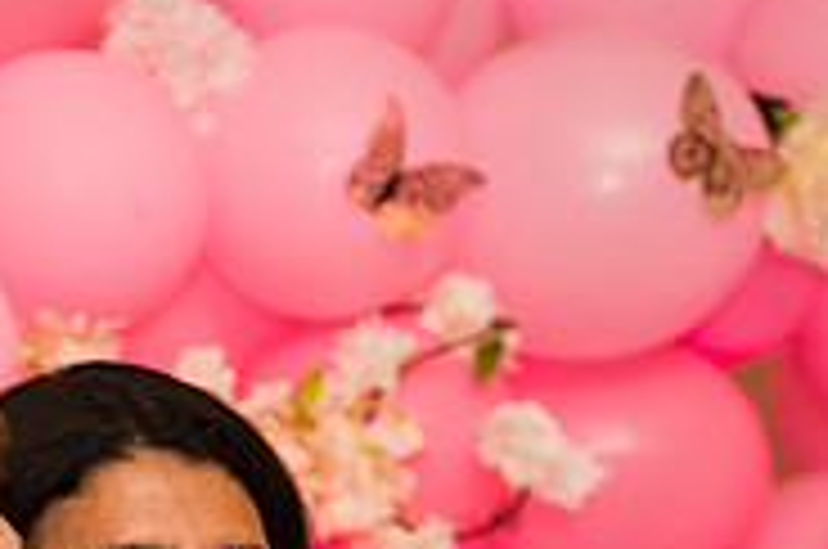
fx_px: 3811
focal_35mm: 166
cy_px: 754
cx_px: 130
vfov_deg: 8.1
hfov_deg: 12.3
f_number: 3.2
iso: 800
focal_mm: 48
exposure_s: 1/125
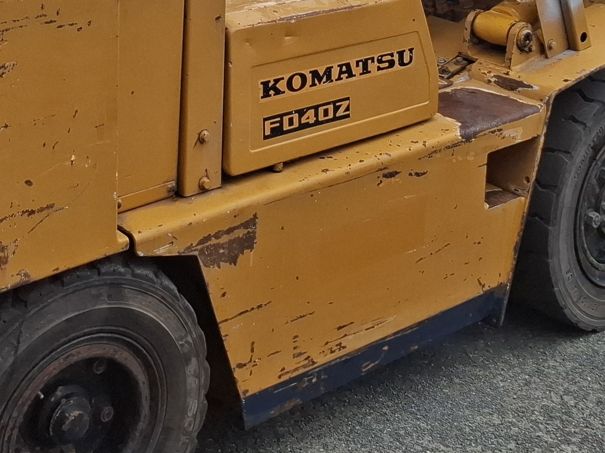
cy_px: -135
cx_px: 167
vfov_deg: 20.4
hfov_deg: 29.0
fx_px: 1153
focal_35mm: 66
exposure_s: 1/1218
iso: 50
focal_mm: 5.54
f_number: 1.8
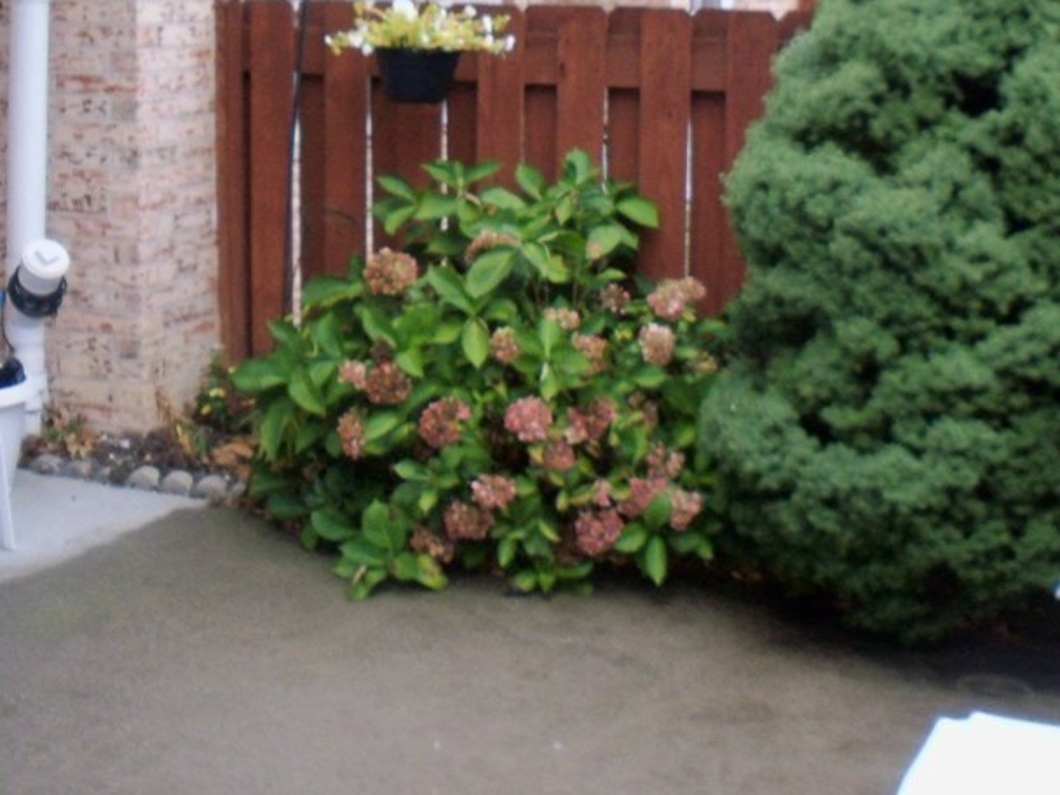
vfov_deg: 22.7
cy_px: 185
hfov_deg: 30.2
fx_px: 1960
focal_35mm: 64
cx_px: 642
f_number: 3.5
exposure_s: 1/60
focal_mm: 6.3
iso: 250
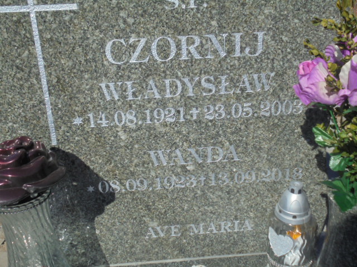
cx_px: 178
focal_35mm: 38
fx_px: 392
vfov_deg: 37.7
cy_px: 134
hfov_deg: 49.0
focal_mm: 6.9
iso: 100
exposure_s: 1/125
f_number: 13.3
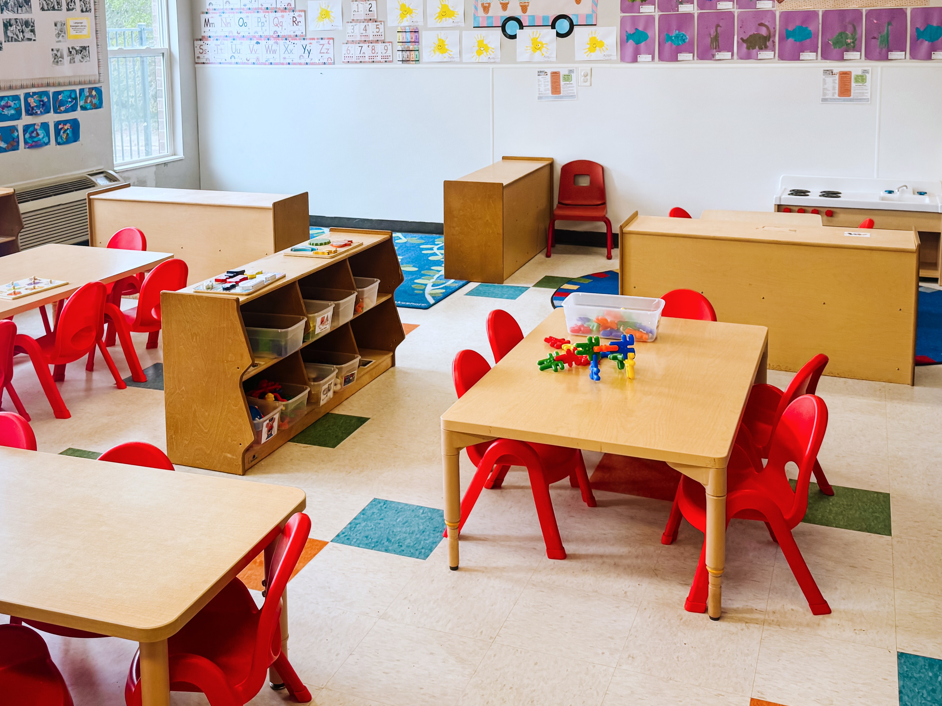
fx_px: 1034
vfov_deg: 36.6
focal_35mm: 38
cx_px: 426
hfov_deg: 48.9
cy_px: 154
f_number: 1.8
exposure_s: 1/180
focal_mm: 6.76
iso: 80
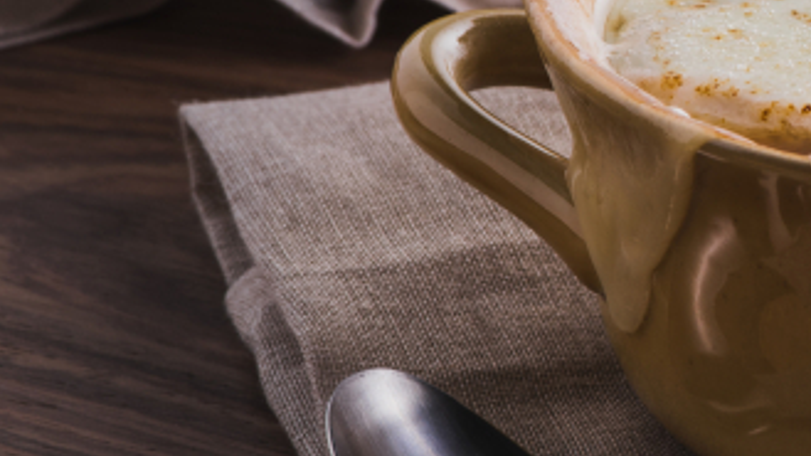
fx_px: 6795
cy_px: 149
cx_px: 1056
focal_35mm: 316
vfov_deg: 3.8
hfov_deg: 6.8
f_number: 13
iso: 160
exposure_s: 1/160
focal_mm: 105
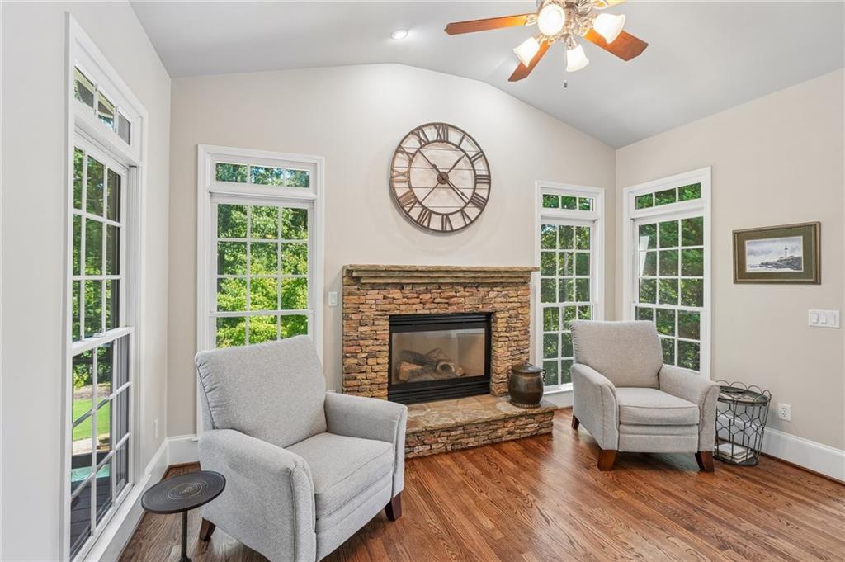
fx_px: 371
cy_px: 281
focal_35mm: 16
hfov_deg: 97.5
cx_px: 422
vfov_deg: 74.3
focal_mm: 15.8
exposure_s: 1/8
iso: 320
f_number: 8
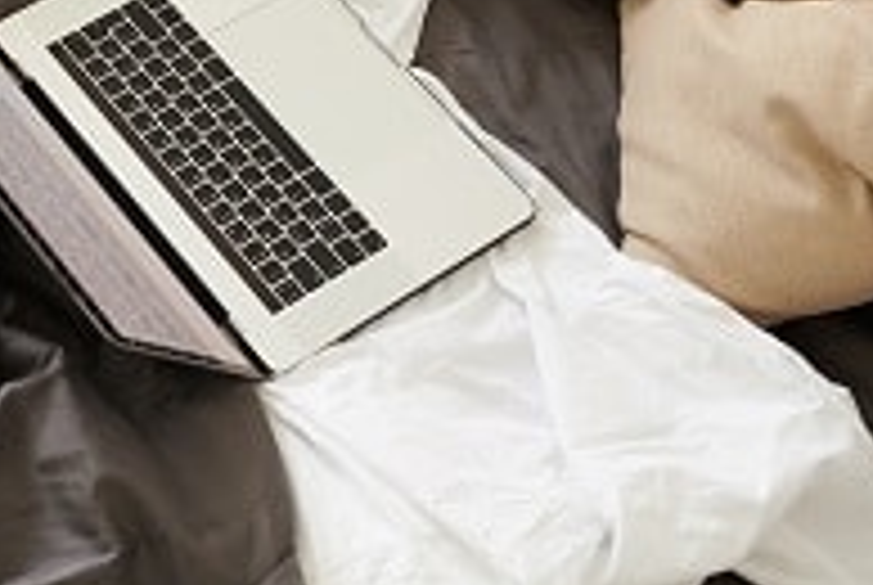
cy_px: -306
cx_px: -63
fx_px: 2623
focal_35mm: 108
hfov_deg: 18.3
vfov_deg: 12.1
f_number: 2.8
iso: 400
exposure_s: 1/160
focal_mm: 35
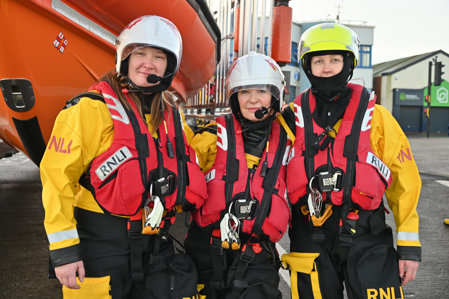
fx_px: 511
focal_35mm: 41
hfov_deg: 47.4
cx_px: 224
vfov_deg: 32.6
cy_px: 150
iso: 400
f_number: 5
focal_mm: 41
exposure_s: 1/250
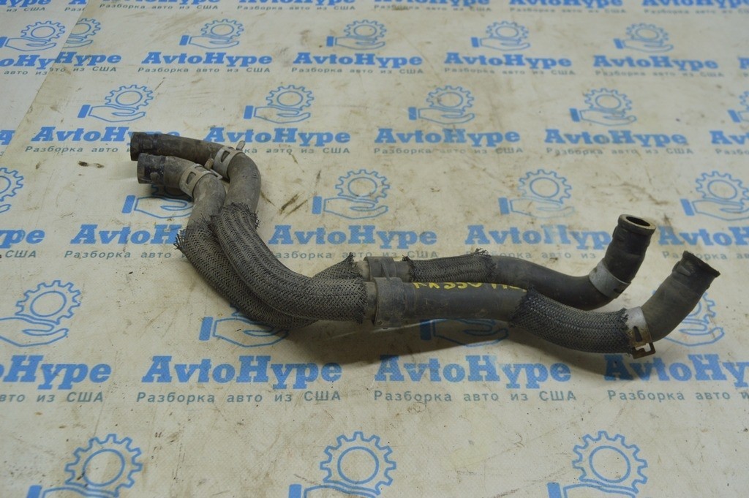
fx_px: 748
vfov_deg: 36.8
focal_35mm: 36
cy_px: 249
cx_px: 374
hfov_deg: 53.2
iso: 400
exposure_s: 1/40
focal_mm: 24
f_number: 5.6
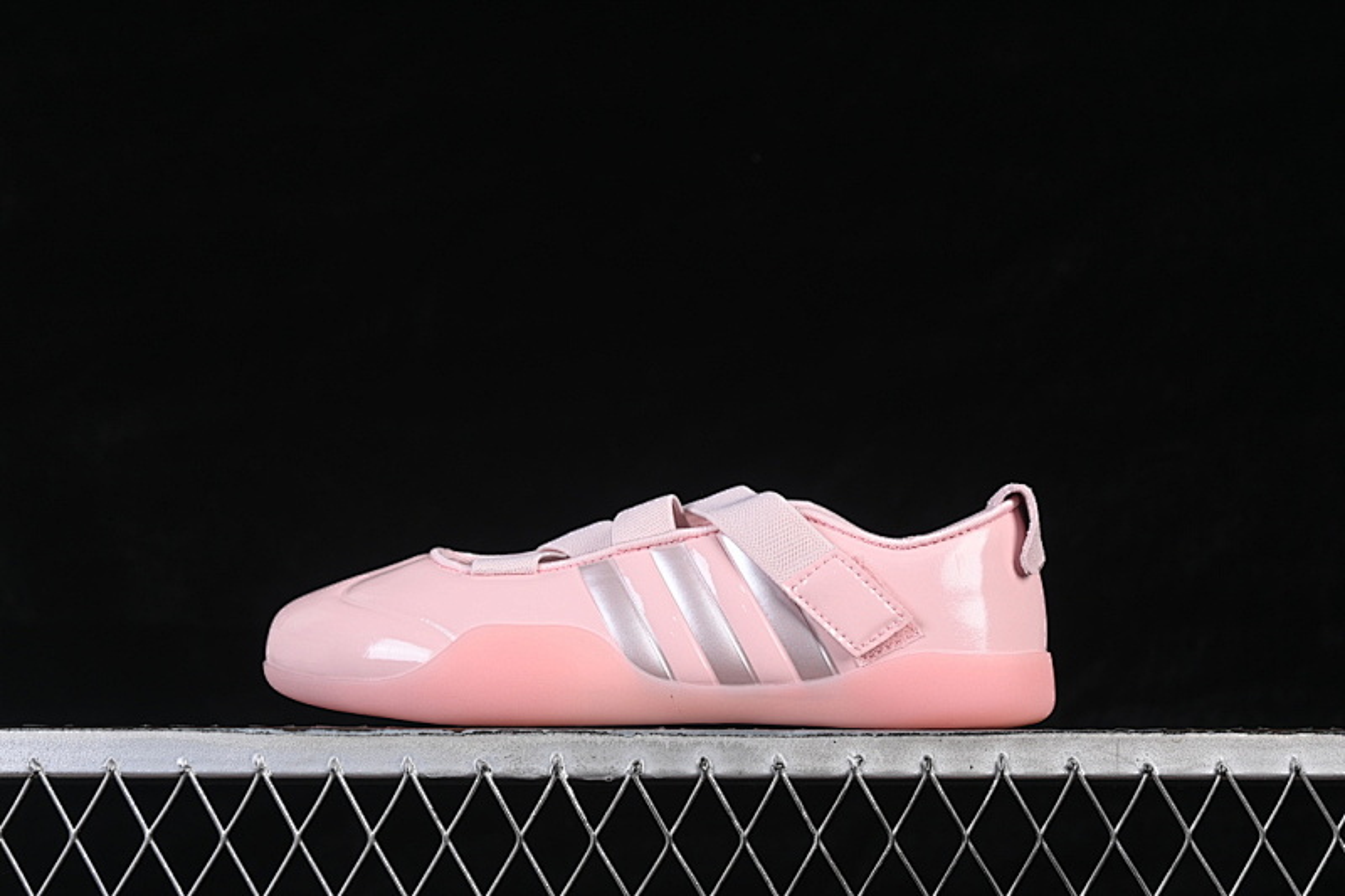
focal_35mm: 75
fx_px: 2801
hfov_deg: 27.0
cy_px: 448
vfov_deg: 18.2
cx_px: 672
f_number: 8
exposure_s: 1/80
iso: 160
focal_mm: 50
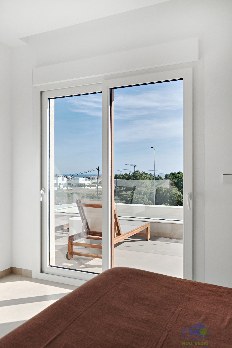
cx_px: 116
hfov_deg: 45.0
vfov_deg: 63.7
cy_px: 174
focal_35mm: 29
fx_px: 280
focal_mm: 19.1
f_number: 5.6
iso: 500
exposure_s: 1/1300
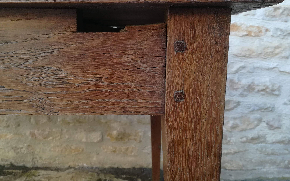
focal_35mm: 30
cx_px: 140
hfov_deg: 62.9
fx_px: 237
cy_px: 70
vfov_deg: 41.6
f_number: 2.2
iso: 80
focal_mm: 3.83
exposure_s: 1/100
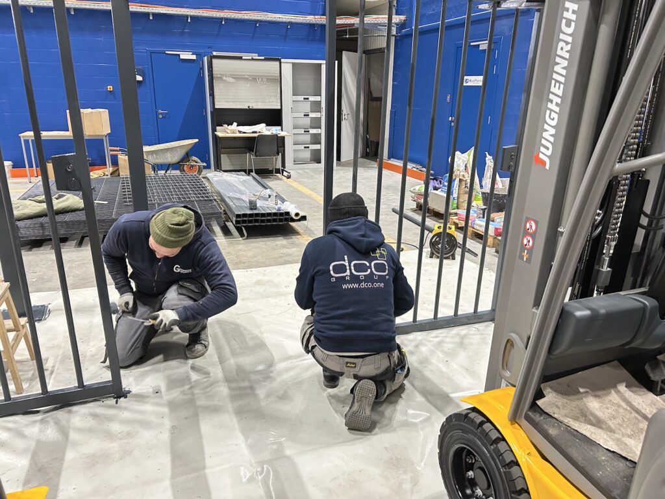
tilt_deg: -18.1
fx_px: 499
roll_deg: -0.7
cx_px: 332
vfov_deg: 53.1
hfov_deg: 67.3
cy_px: 250
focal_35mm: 26
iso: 250
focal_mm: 5.7
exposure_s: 1/50
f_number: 1.5
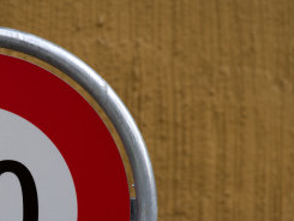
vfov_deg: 3.1
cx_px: 23
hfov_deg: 4.1
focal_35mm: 481
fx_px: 4087
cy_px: 223
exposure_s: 1/250
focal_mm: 200
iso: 100
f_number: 4
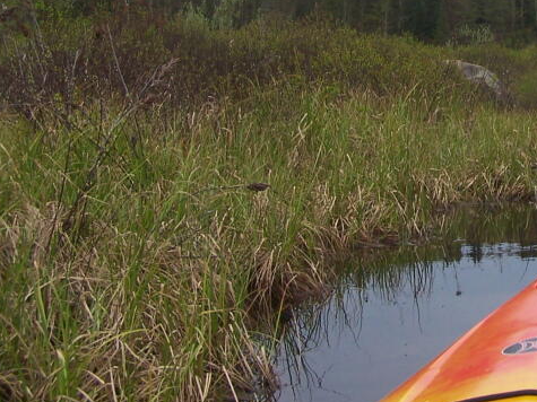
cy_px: 84
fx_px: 1272
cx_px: 561
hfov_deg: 22.7
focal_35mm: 82
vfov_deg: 17.8
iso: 80
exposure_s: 1/800
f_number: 4
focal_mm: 6.3
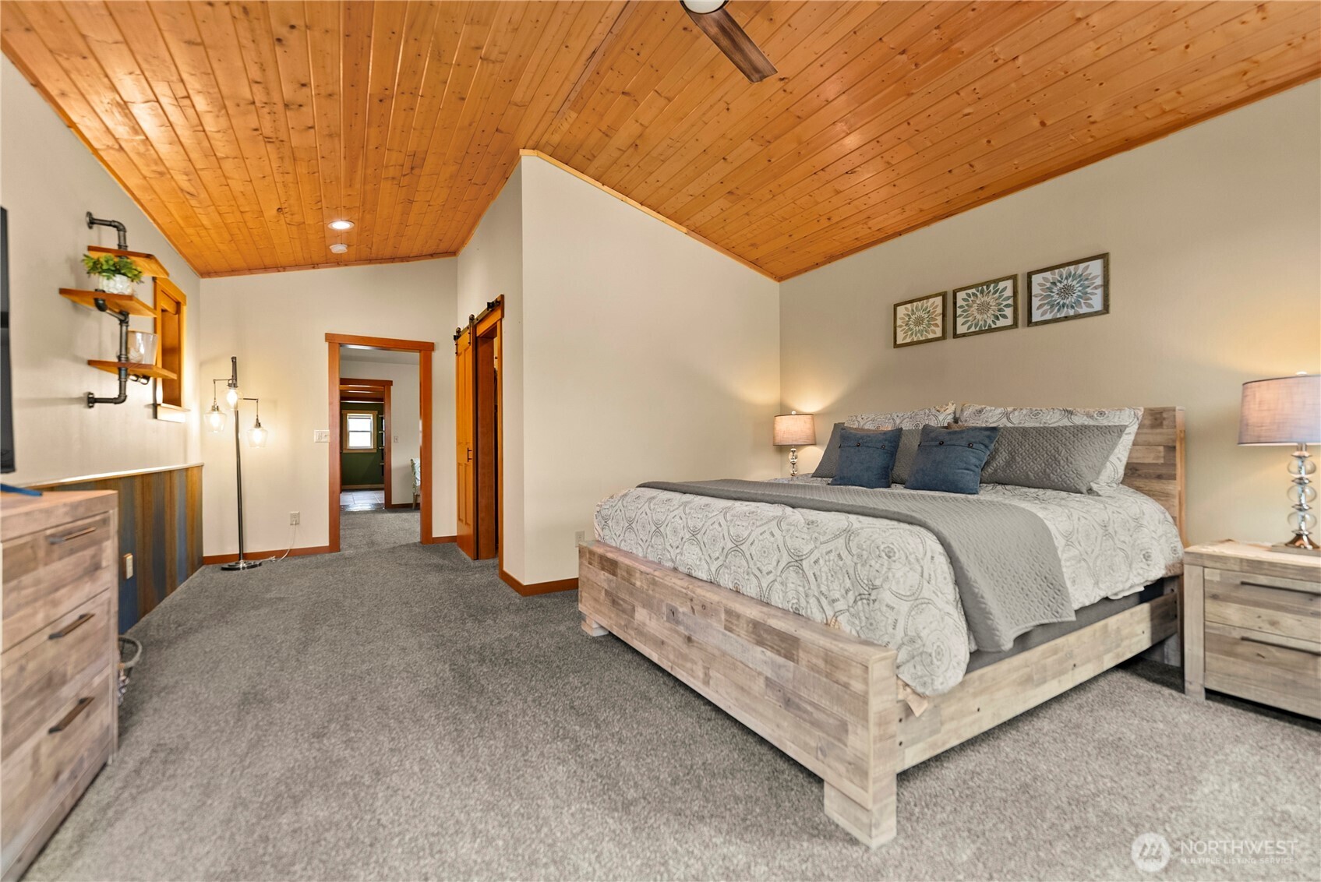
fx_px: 514
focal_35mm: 14
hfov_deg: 104.2
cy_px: 441
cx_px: 660
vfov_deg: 81.3
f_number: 2.8
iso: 400
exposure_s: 1/15
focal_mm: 14
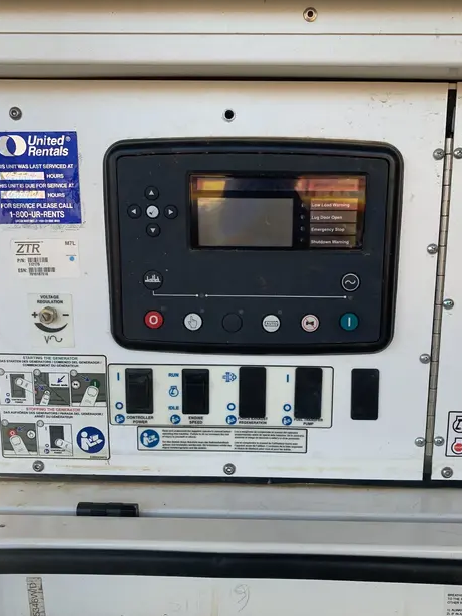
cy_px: 303
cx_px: 265
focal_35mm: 31
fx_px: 552
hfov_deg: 45.3
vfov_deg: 58.4
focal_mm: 4.25
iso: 25
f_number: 1.8
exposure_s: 1/244
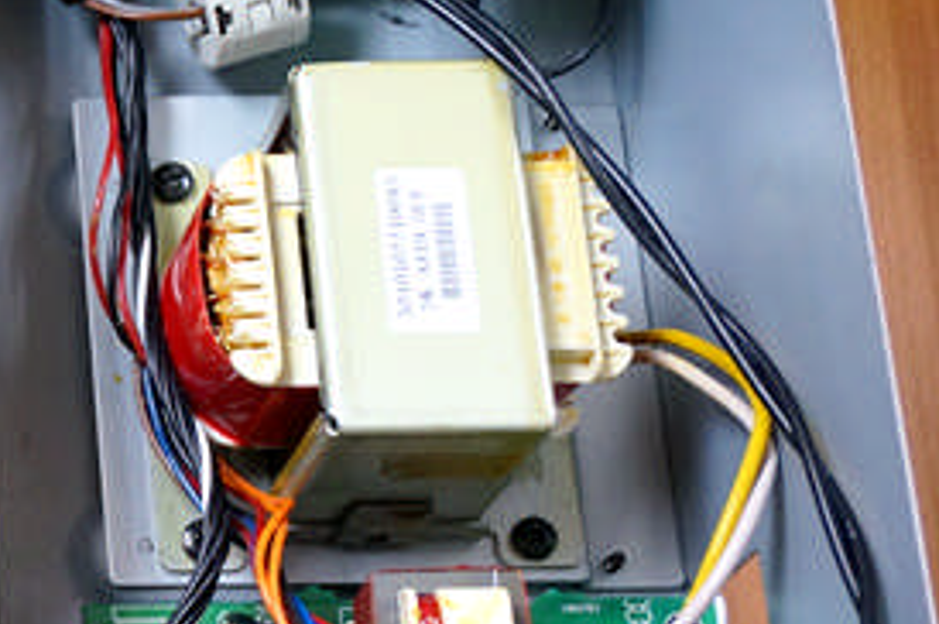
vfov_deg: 10.7
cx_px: -446
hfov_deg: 14.9
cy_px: 360
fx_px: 3335
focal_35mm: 128
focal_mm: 26
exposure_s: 1/40
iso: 800
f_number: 4.5
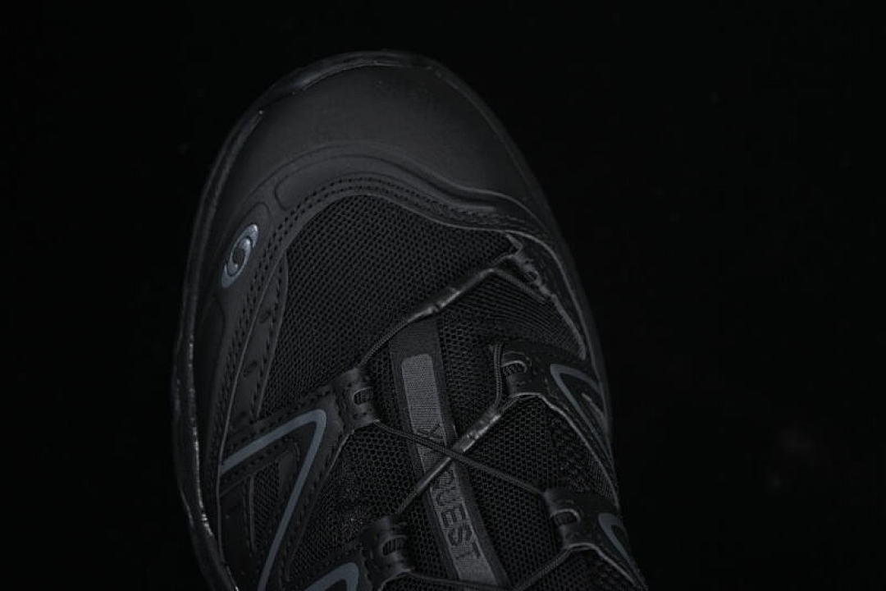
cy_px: 296
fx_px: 1846
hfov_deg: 27.0
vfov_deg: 18.2
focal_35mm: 75
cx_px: 443
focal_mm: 50
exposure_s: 1/50
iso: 160
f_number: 6.3
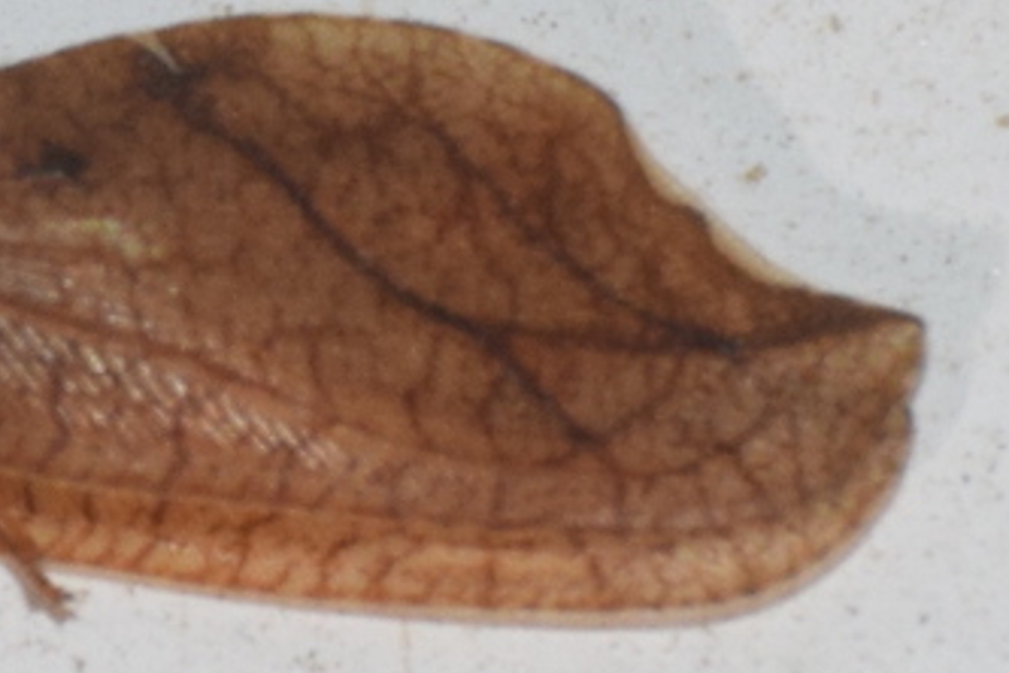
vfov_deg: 2.3
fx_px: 16984
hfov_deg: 3.4
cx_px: 145
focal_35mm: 606
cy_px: 282
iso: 500
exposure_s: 1/60
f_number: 5.6
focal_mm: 140
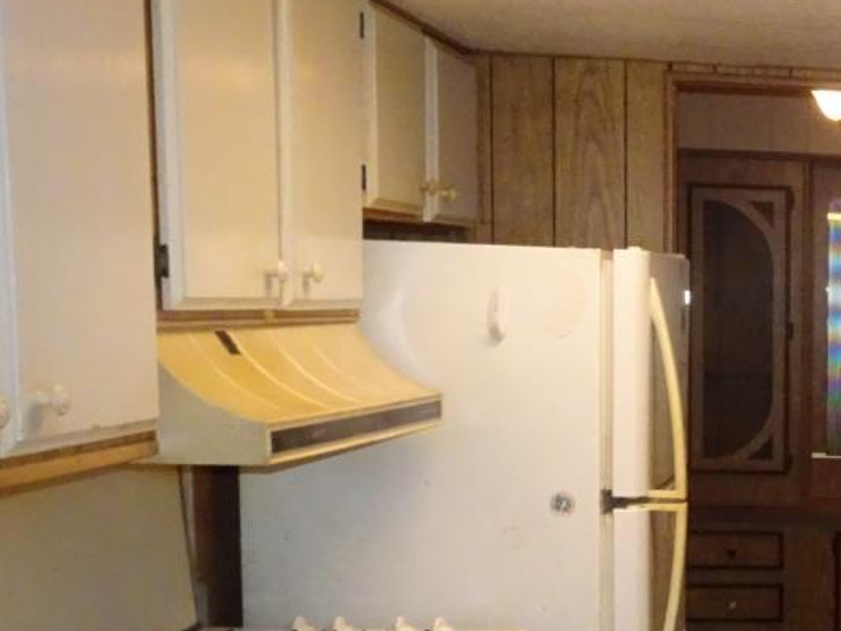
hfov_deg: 24.9
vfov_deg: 21.3
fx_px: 1652
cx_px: 1089
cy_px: 519
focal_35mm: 68
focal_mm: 4.1
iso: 1000
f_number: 3.5
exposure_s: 1/30
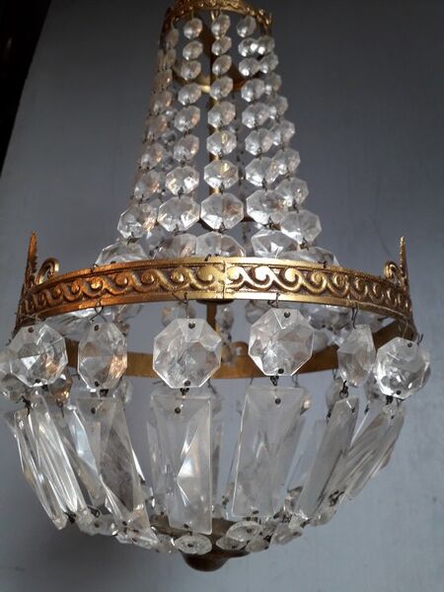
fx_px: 462
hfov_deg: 51.4
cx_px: 222
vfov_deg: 65.3
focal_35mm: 27
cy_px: 296
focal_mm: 3.6
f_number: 1.9
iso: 64
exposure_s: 1/100
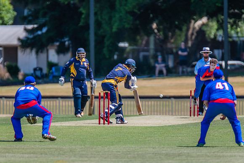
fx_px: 4337
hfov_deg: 3.2
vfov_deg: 2.2
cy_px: 79
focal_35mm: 640
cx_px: 116
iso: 640
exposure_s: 1/2000
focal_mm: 600
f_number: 5.6
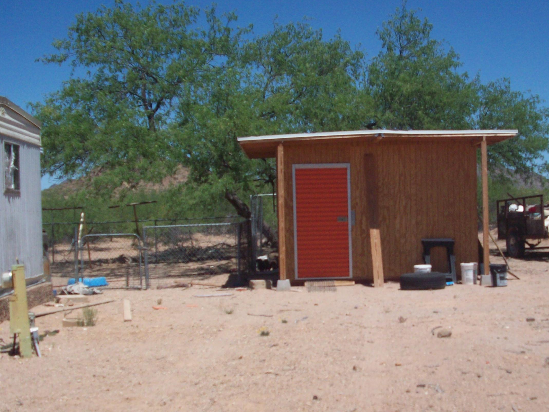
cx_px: 369
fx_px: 825
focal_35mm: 52
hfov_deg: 36.4
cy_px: 209
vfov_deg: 28.0
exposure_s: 1/669
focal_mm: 6.2
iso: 80
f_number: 5.6
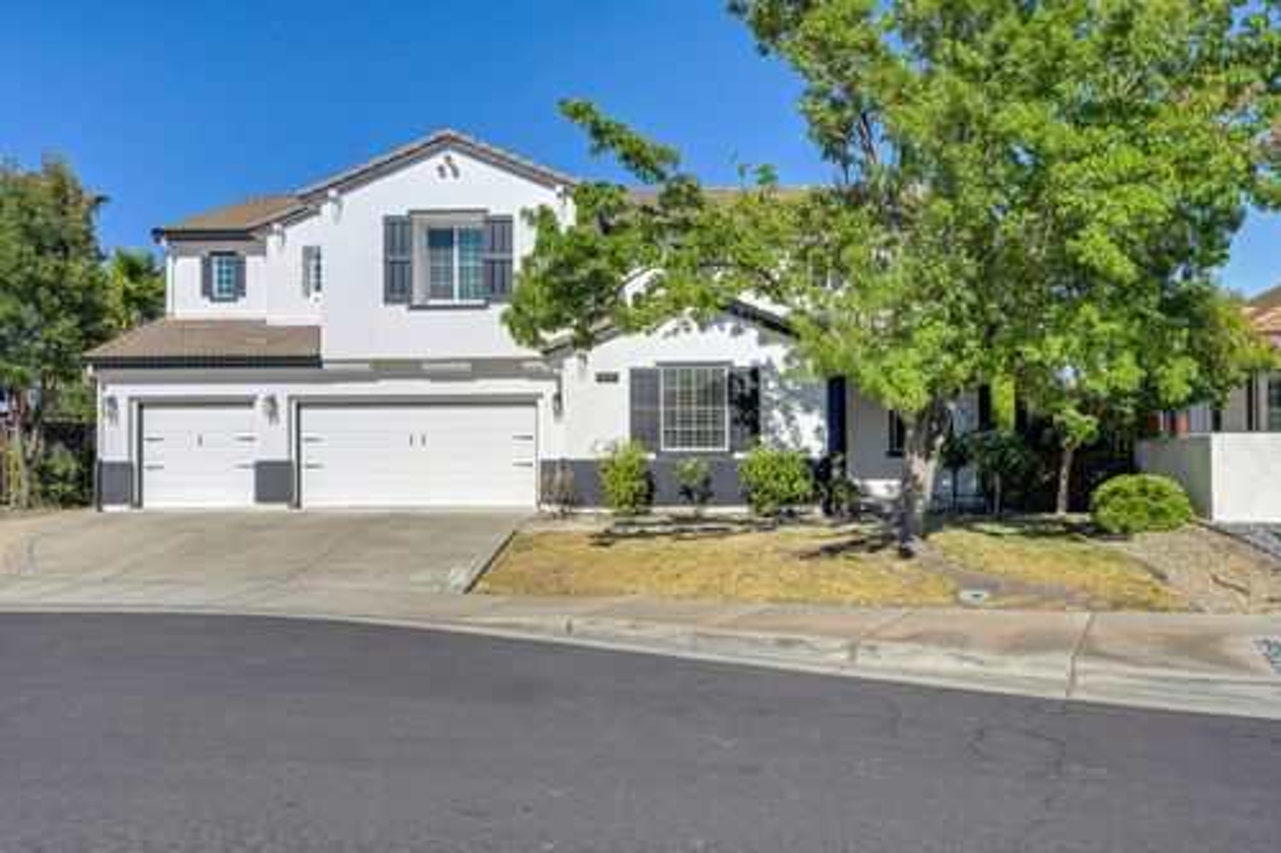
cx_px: 640
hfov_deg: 71.5
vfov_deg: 51.3
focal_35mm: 25
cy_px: 426
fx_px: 889
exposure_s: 1/640
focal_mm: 25
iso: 400
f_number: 13
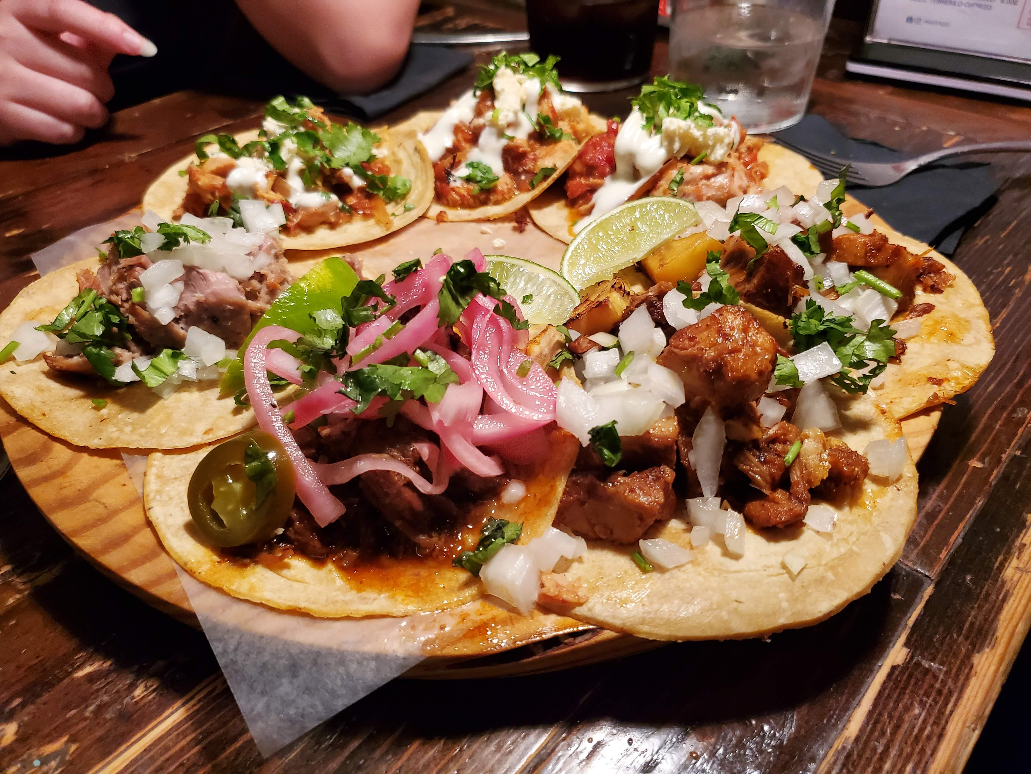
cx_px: 516
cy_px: 387
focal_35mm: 26
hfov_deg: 67.3
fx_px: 774
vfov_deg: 53.1
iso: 320
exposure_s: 1/50
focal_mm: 4.3
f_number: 1.5
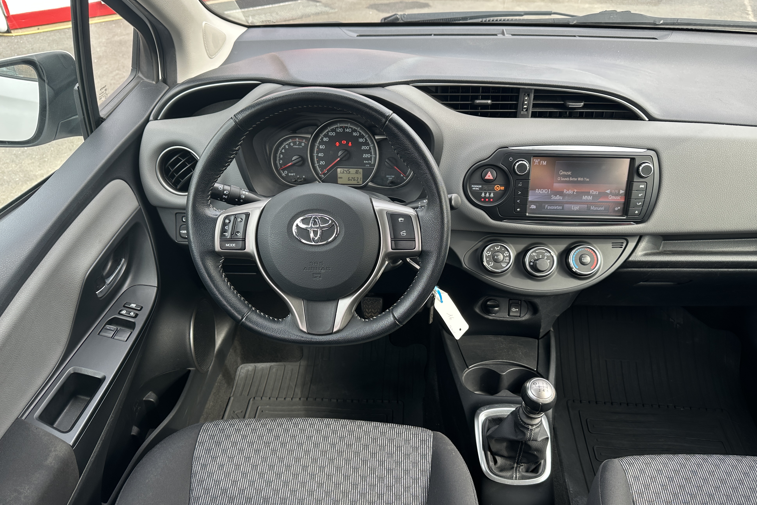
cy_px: 254
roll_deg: -0.7
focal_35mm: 26
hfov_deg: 69.4
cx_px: 388
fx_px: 547
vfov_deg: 49.6
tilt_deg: -34.7
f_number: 1.78
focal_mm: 6.86
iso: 64
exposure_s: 1/215
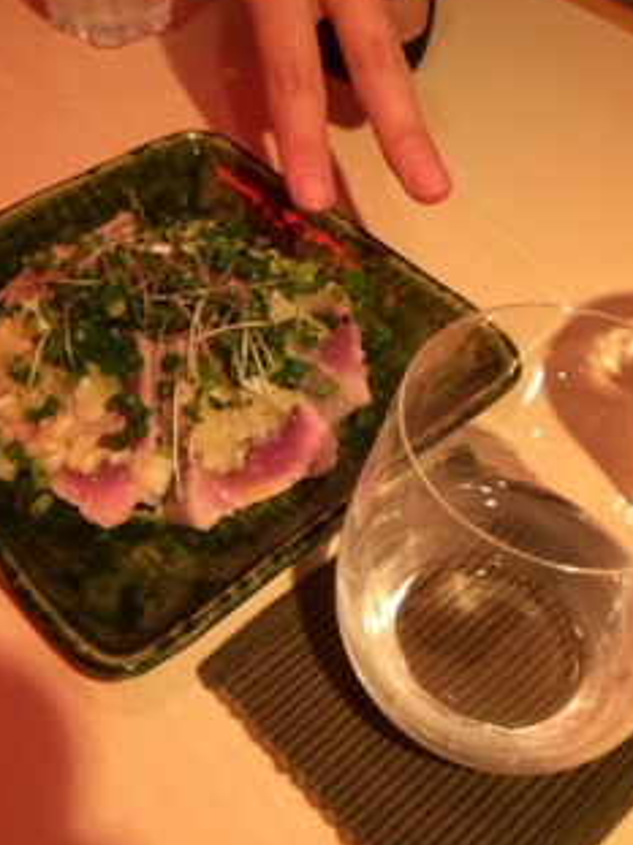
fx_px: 1025
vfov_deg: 44.7
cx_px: 299
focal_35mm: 42
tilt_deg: -48.1
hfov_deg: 34.3
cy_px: 353
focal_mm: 4.15
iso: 200
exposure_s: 1/33
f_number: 2.2
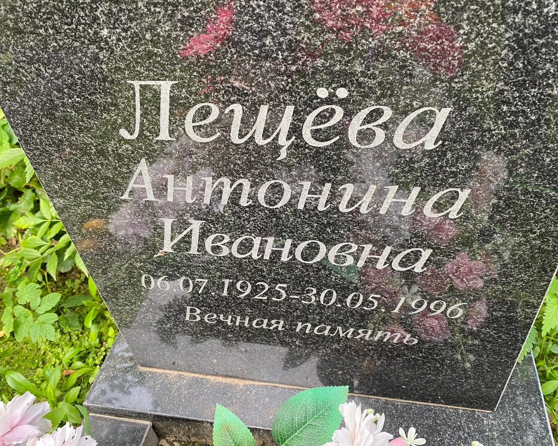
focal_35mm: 28
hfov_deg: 62.2
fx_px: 462
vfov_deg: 51.5
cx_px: 287
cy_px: 223
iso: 125
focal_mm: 4.25
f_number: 1.8
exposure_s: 1/90
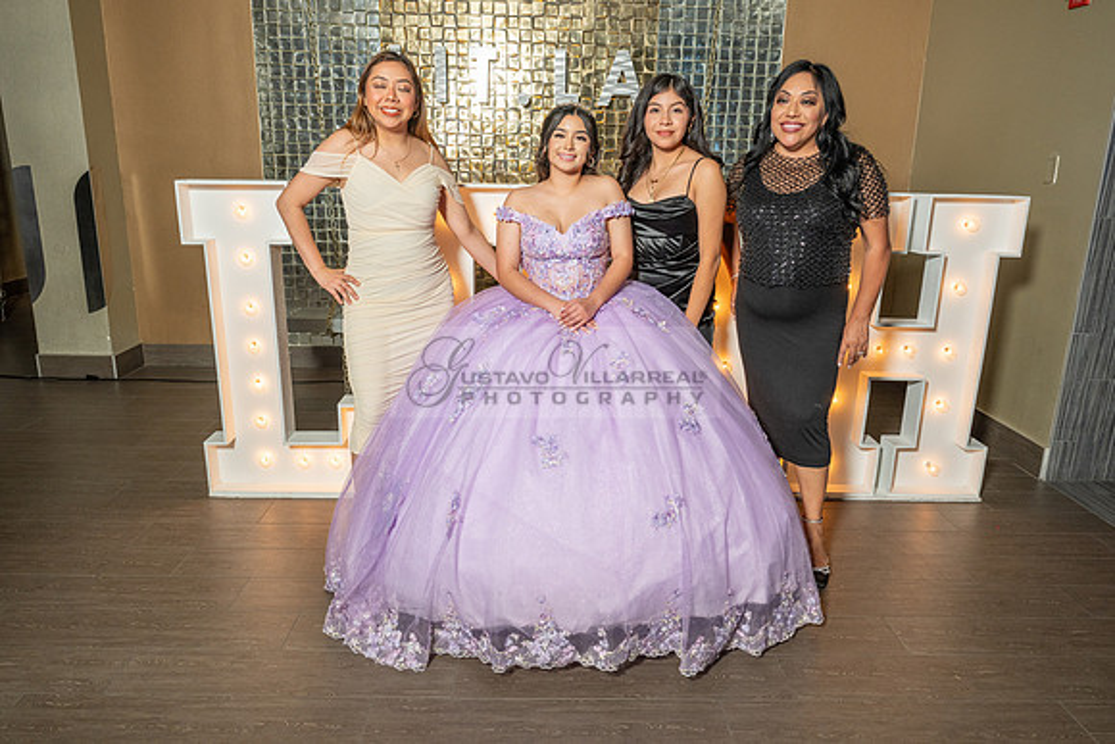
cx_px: 558
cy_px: 372
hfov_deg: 69.4
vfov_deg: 49.6
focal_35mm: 26
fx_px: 805
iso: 640
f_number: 5
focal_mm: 26
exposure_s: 1/125
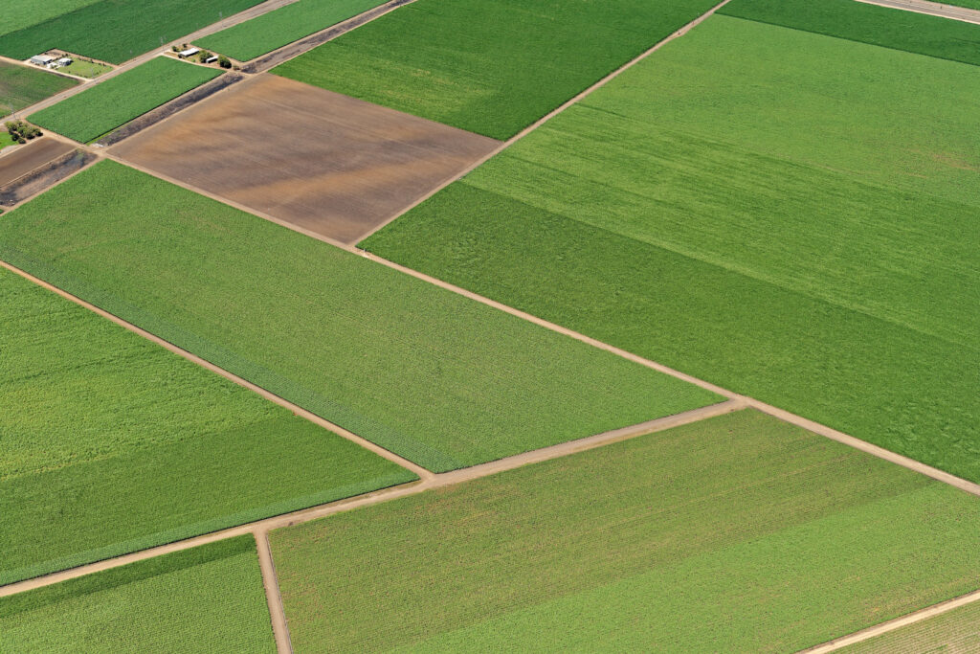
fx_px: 953
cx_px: 490
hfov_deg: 54.4
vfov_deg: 37.9
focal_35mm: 35
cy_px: 327
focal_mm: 35
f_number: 4.5
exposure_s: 1/2000
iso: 125
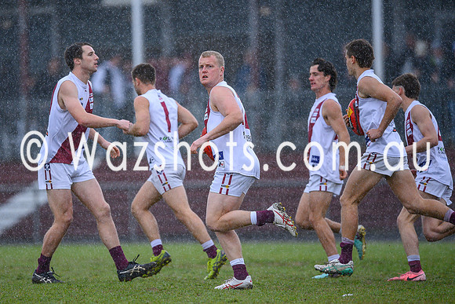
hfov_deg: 3.3
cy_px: 156
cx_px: 183
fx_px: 7931
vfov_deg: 2.2
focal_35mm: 627
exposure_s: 1/1250
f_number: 4
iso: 1100
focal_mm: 500
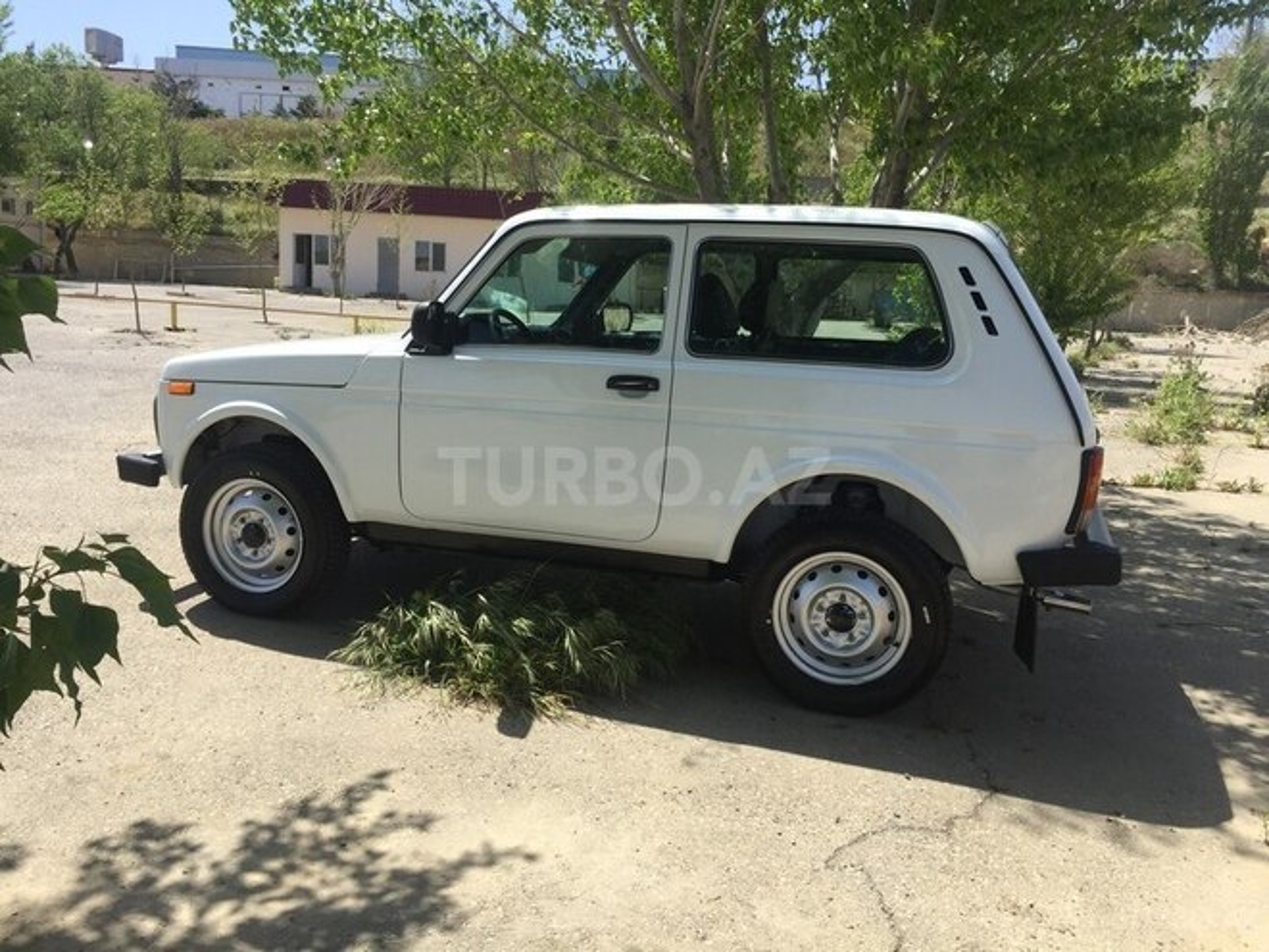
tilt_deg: -8.5
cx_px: 634
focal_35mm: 29
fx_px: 1063
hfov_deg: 61.7
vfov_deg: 48.2
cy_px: 476
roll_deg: -3.1
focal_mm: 4.15
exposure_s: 1/1647
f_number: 2.2
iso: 32
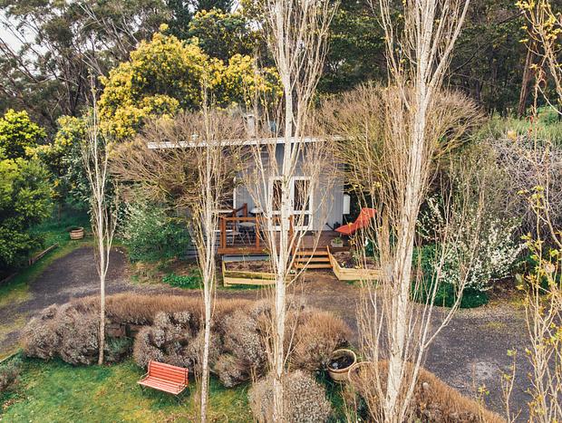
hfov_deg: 71.5
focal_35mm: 24
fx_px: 390
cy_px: 212
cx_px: 281
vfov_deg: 56.9
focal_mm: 4.5
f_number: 2.8
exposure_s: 1/30
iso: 100
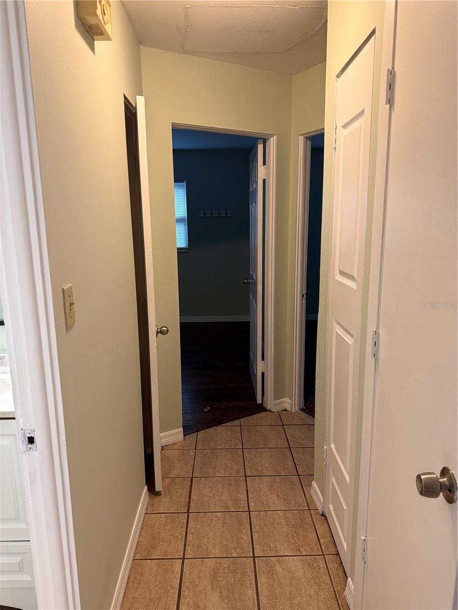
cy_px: 305
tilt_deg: -8.9
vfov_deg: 71.6
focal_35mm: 24
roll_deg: +0.3
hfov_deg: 56.8
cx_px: 229
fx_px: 423
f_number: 1.78
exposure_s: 1/60
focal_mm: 6.76
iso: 250
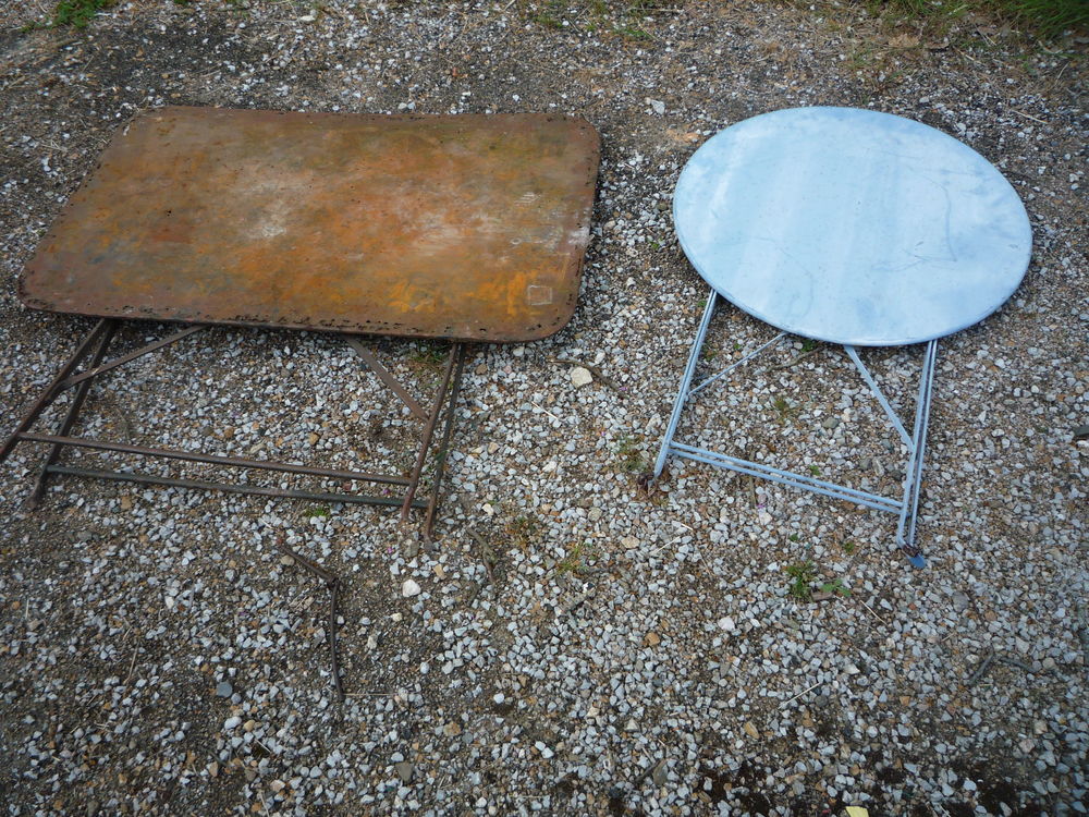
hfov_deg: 60.0
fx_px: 944
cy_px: 408
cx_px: 544
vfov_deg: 46.8
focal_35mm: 30
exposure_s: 1/200
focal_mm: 5.2
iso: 100
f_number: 4
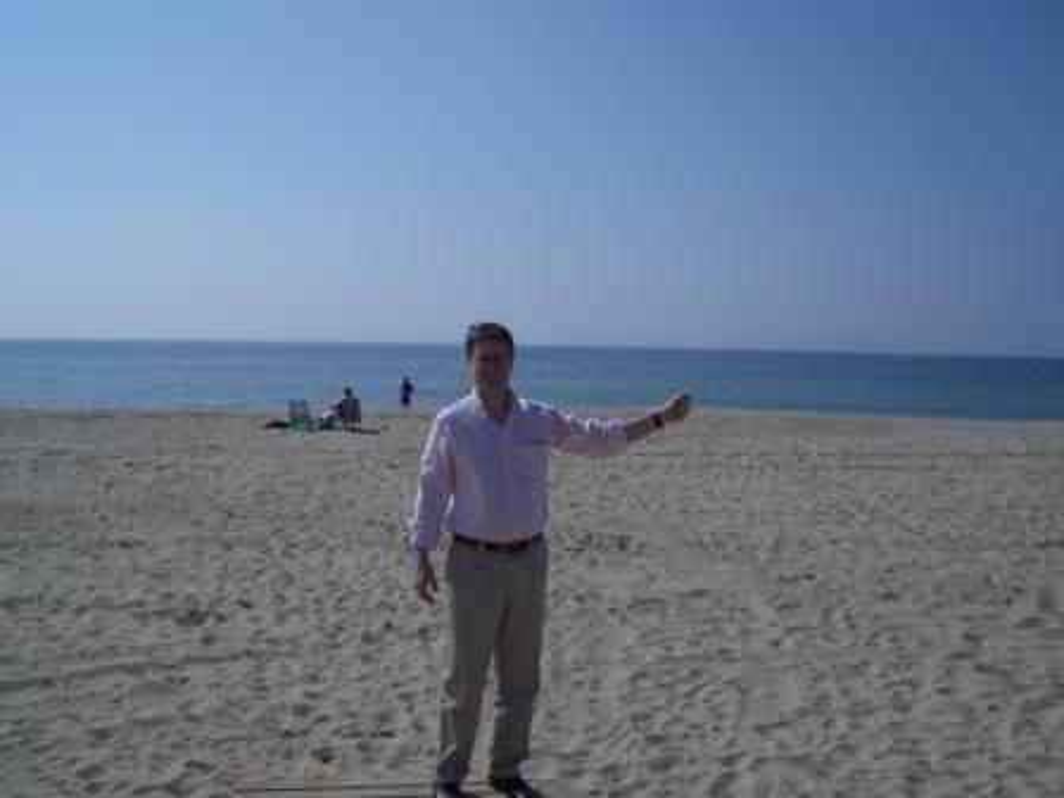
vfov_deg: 40.7
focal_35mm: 35
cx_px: 532
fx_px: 1076
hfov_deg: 52.6
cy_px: 399
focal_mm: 5.8
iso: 50
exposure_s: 1/1600
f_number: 4.3
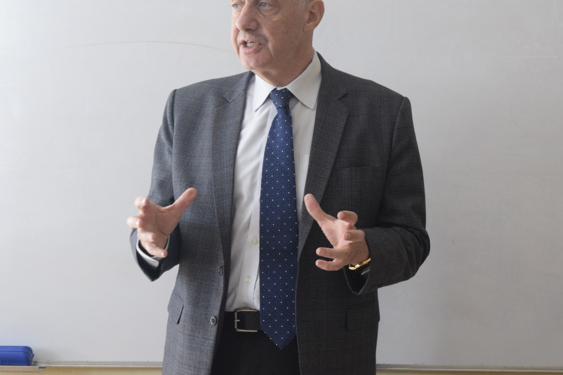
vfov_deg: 11.2
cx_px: 309
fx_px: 1920
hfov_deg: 16.7
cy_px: 132
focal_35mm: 123
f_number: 6.3
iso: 2000
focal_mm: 55
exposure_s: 1/125
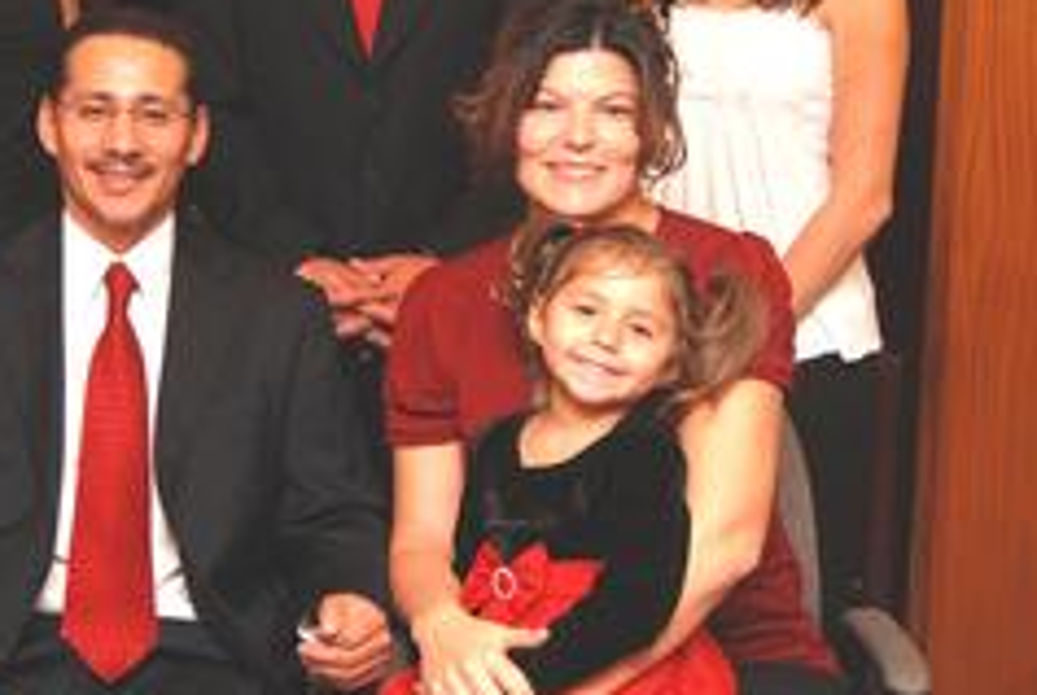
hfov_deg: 27.5
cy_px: 144
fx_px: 2107
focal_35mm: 73
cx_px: 363
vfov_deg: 18.6
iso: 320
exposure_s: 1/60
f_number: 5.6
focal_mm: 28
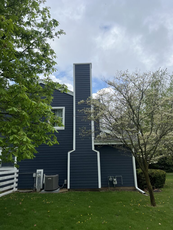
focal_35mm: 26
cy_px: 115
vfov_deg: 67.3
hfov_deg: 53.1
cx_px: 86
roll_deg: -0.8
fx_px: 173
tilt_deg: +16.0
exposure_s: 1/5076
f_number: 1.5
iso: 50
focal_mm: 5.7
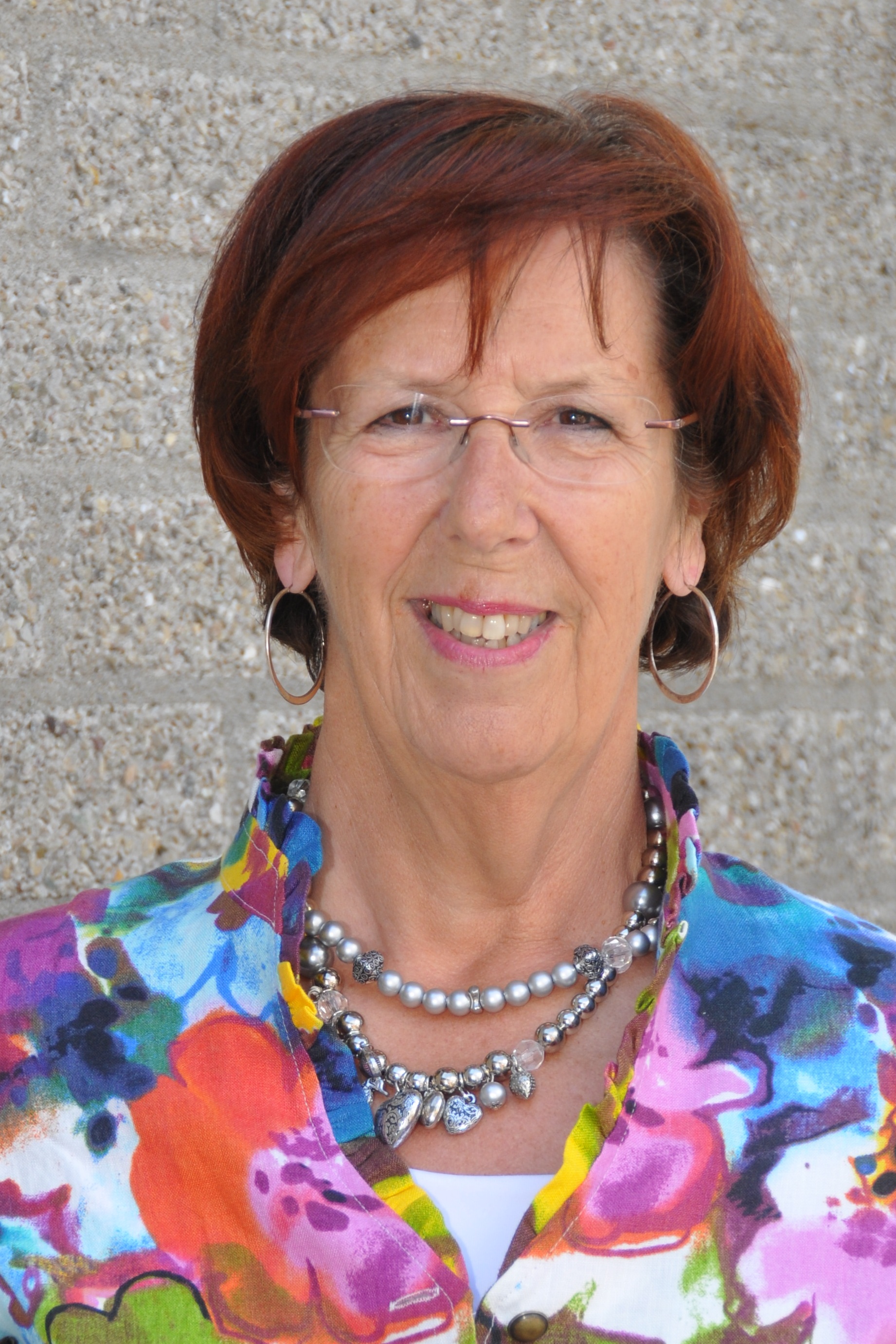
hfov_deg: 11.4
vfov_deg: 17.1
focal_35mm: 120
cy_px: 672
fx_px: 4479
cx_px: 448
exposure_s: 1/125
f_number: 5.6
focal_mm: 80
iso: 200
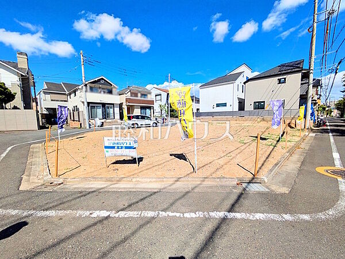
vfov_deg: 85.7
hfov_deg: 102.1
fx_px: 140
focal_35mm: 14
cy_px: 130
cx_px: 172
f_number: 2.2
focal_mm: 1.83
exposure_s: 1/2833
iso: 45
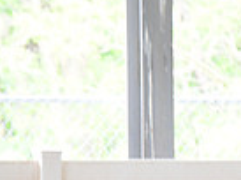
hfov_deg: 2.4
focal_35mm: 817
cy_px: 216
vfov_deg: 1.8
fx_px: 5673
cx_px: 494
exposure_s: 1/250
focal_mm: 200
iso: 2500
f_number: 5.6
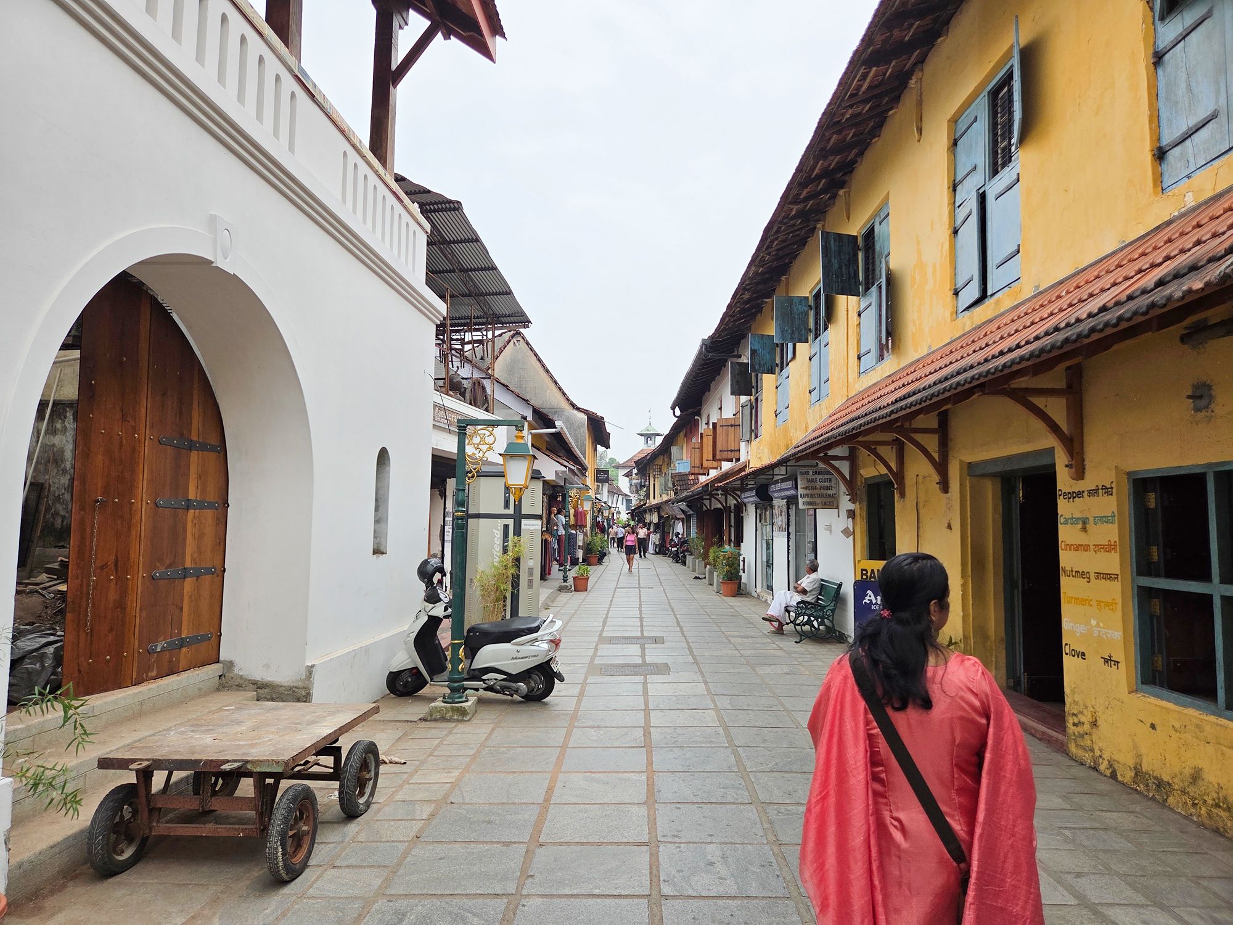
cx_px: 616
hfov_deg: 73.9
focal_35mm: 23
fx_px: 819
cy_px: 462
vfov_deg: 58.9
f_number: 1.8
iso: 80
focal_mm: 5.4
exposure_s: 1/3185
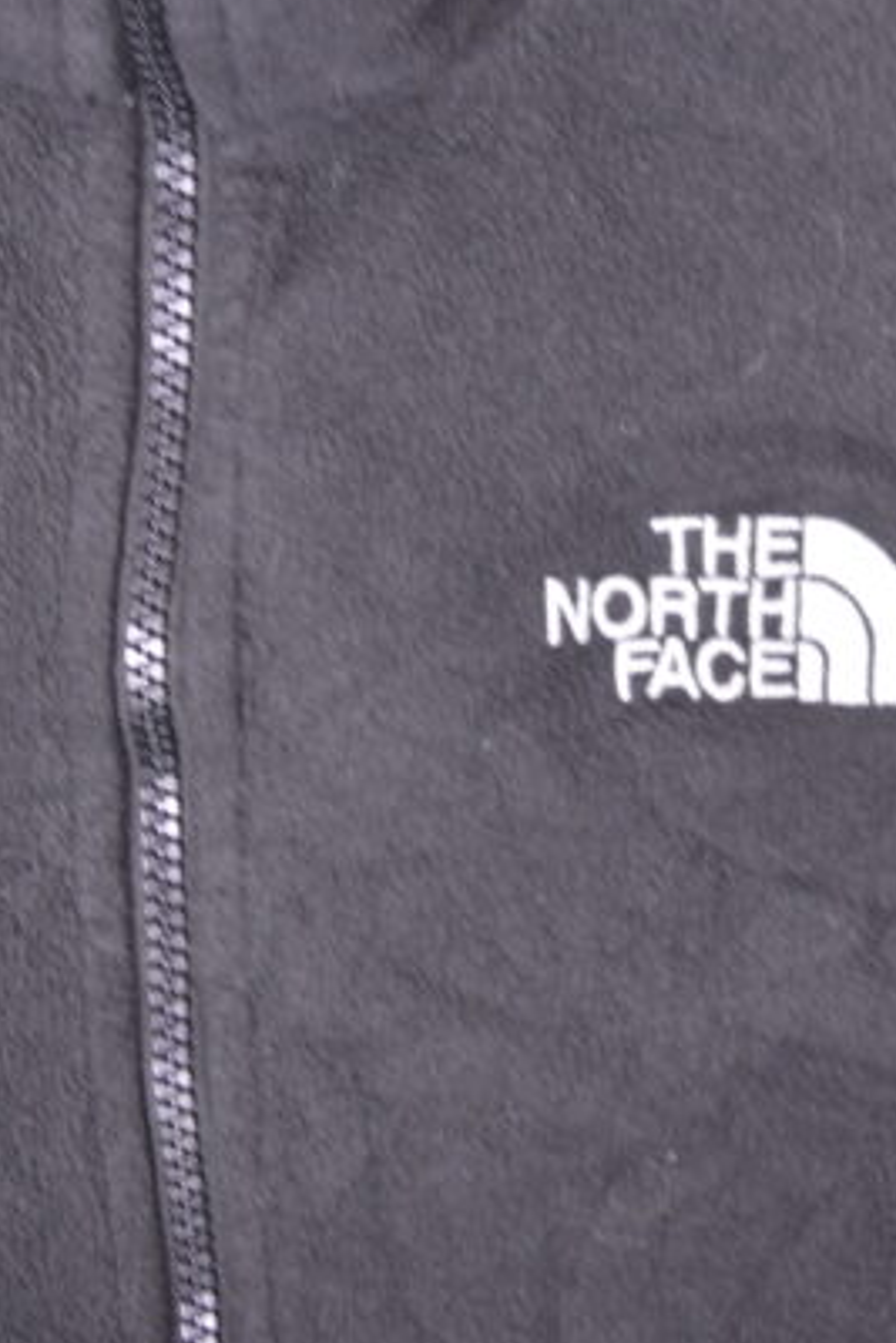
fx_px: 2238
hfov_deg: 22.3
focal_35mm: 60
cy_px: 430
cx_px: 716
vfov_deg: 33.1
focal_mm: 20
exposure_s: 1/60
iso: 560
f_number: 4
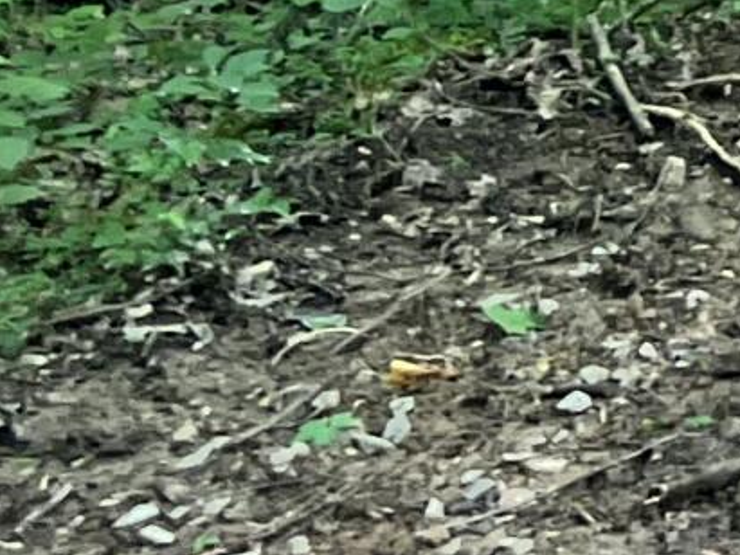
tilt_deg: +1.5
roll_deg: -1.8
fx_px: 4061
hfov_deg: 9.2
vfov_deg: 7.3
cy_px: -814
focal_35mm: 190
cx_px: 1864
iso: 125
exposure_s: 1/121
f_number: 1.5
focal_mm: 5.7
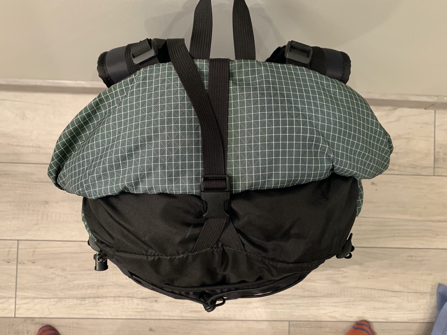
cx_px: 224
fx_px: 336
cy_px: 168
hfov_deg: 67.3
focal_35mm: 26
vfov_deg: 53.1
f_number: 1.8
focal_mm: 4.25
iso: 250
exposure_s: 1/33
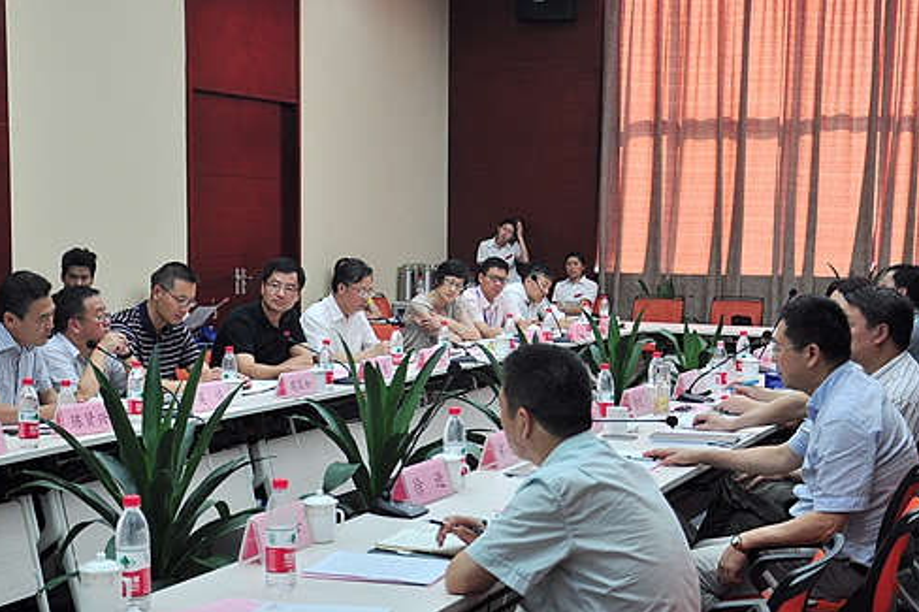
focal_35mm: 59
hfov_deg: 33.9
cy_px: 373
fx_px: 1506
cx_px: 480
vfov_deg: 22.9
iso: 250
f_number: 4.2
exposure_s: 1/40
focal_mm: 32
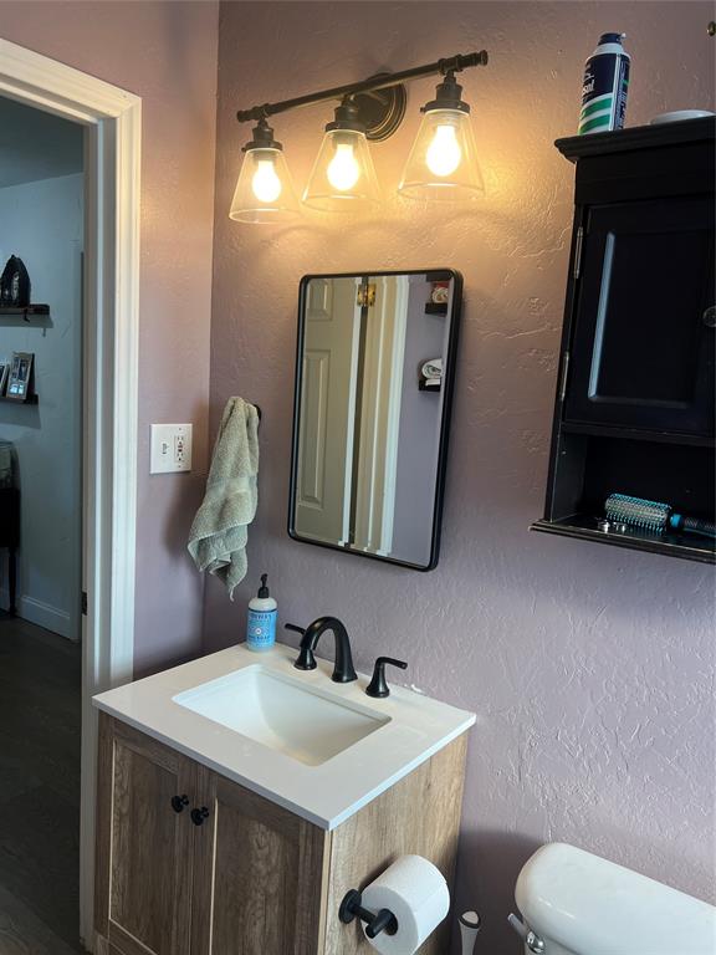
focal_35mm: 26
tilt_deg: -4.5
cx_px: 358
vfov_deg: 67.3
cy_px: 478
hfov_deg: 53.1
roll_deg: -3.8
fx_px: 717
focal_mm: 5.7
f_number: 1.5
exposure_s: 1/120
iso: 32
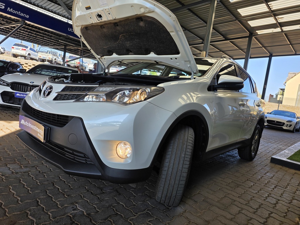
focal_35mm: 23
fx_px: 199
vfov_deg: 58.9
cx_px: 150
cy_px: 112
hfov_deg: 73.9
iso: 12
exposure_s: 1/199
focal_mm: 6.25
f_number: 1.7
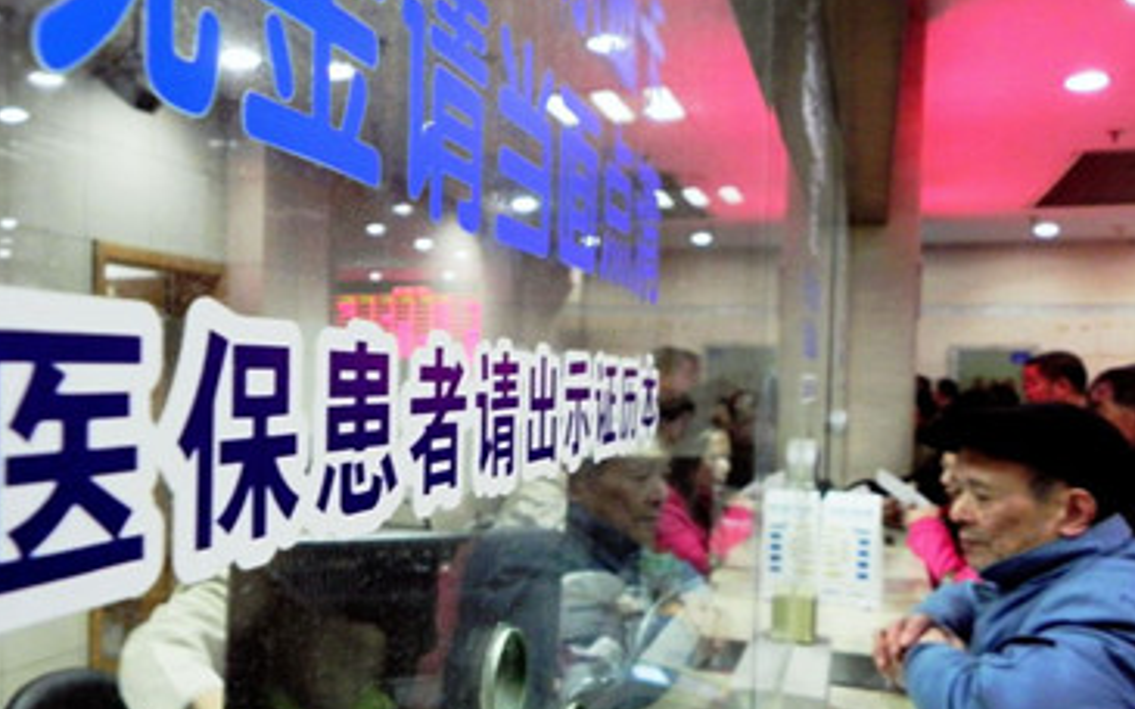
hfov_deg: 56.3
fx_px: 1052
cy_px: 406
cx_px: 451
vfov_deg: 37.2
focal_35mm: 34
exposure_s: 1/16
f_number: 2.8
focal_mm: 4.6
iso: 400
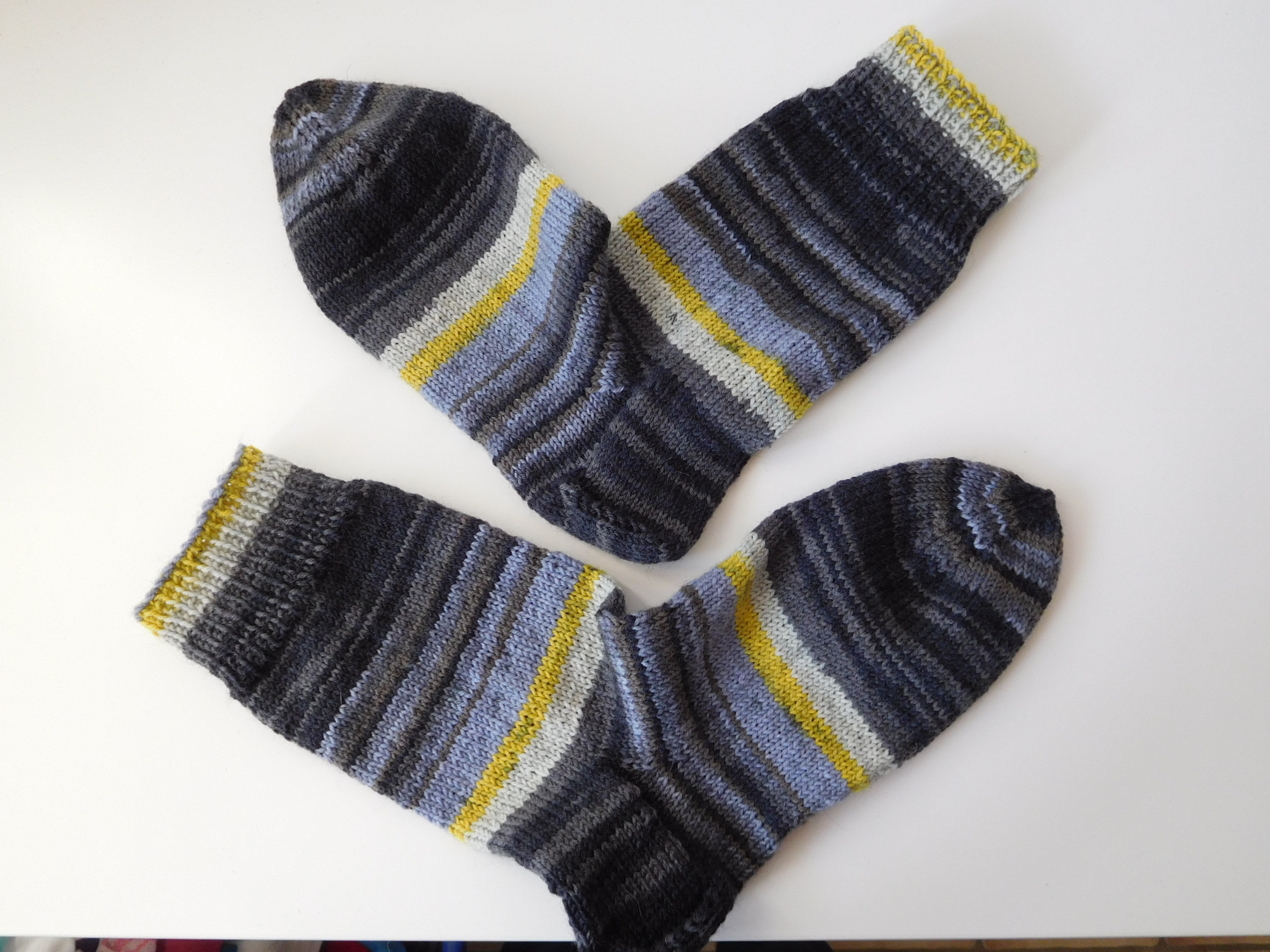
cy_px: 476
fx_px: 917
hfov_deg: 69.4
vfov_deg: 54.9
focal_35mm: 25
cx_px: 635
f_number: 3.4
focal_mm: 4.5
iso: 180
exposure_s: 1/30
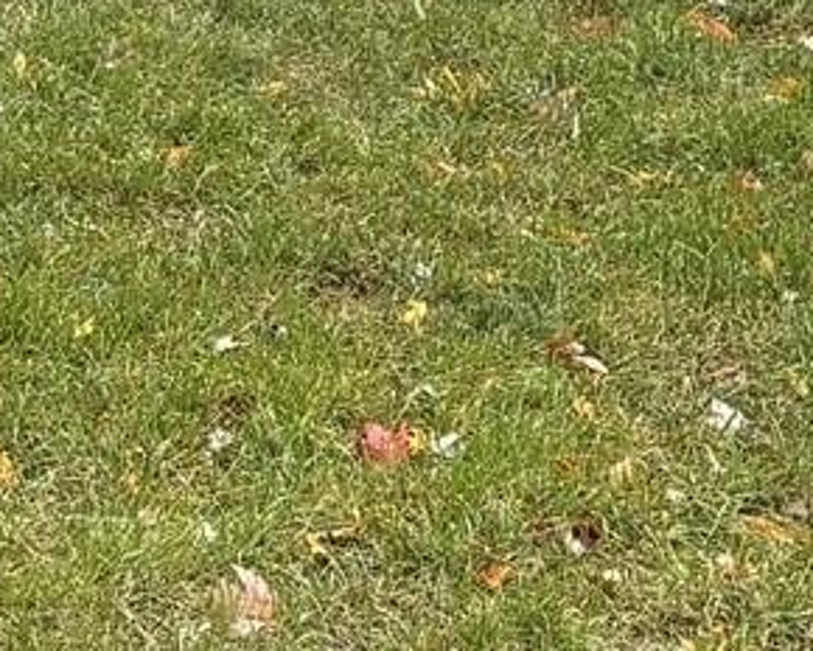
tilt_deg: +4.9
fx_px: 4307
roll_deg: +1.8
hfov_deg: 10.3
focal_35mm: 179
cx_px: -578
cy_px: -1201
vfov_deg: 7.7
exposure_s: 1/1393
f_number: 1.6
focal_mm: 5.96
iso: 64
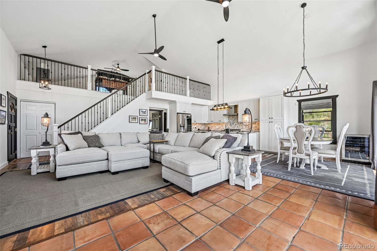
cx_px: 188
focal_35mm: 14
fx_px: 147
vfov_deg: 81.2
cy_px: 126
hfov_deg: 104.3
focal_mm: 14
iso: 90
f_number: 9
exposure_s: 1/15
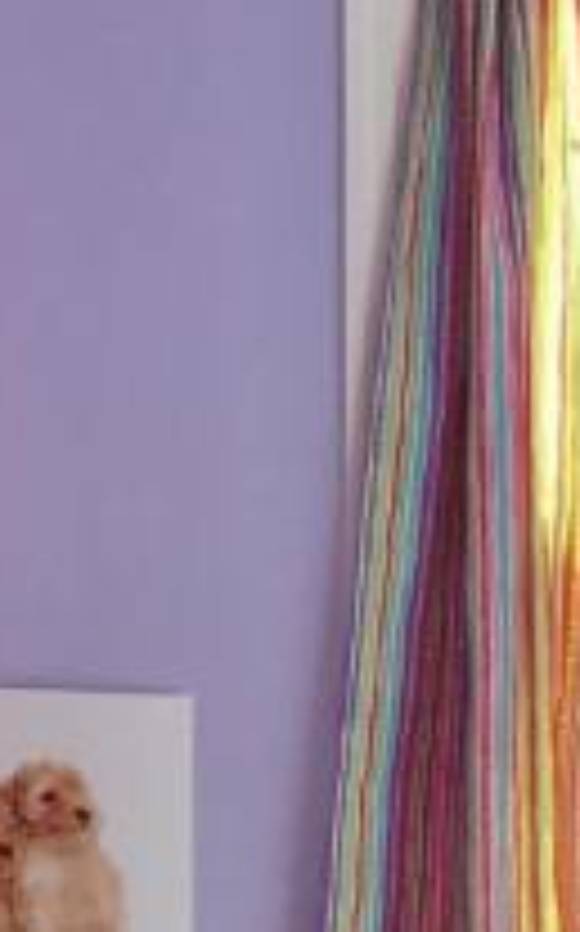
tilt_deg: +0.7
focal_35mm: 152
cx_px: -1196
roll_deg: -0.7
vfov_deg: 13.8
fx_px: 3852
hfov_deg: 7.5
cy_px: 338
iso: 50
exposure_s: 1/30
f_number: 2.2
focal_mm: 4.15
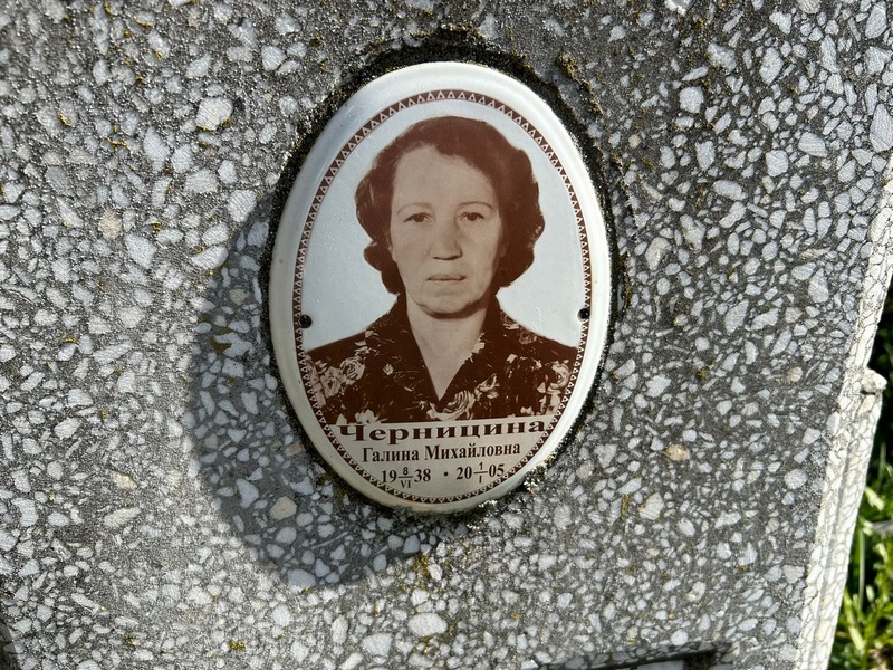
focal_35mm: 26
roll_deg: +5.0
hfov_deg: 67.3
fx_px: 671
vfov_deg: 53.1
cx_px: 446
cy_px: 335
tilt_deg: -20.4
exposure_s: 1/1553
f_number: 1.5
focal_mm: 5.7
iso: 50
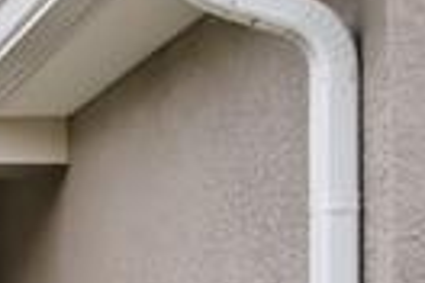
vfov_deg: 5.8
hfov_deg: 8.6
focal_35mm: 233
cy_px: 402
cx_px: -287
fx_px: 2750
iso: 320
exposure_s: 1/200
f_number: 8
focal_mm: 20
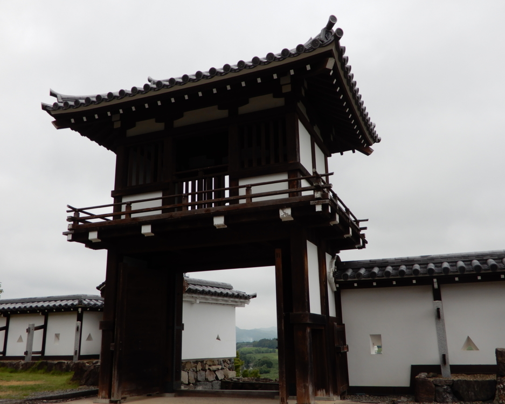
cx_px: 252
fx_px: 478
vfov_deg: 45.8
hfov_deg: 55.7
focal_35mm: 32
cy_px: 204
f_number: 3.5
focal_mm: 5.4
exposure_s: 1/200
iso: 80
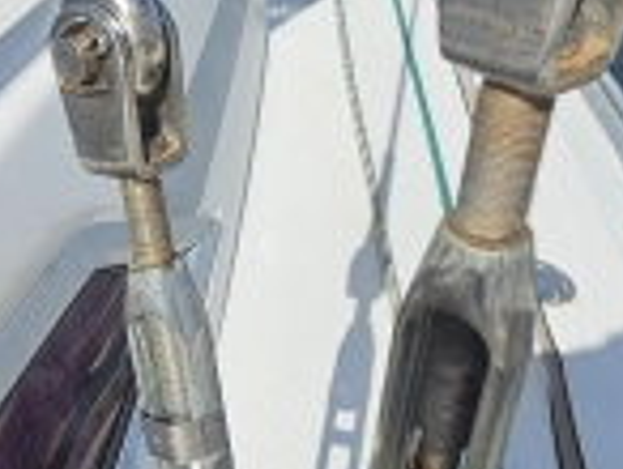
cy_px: 326
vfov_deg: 29.5
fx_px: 883
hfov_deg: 38.4
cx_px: 209
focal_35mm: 49
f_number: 2.2
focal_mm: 2.2
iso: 50
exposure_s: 1/4554
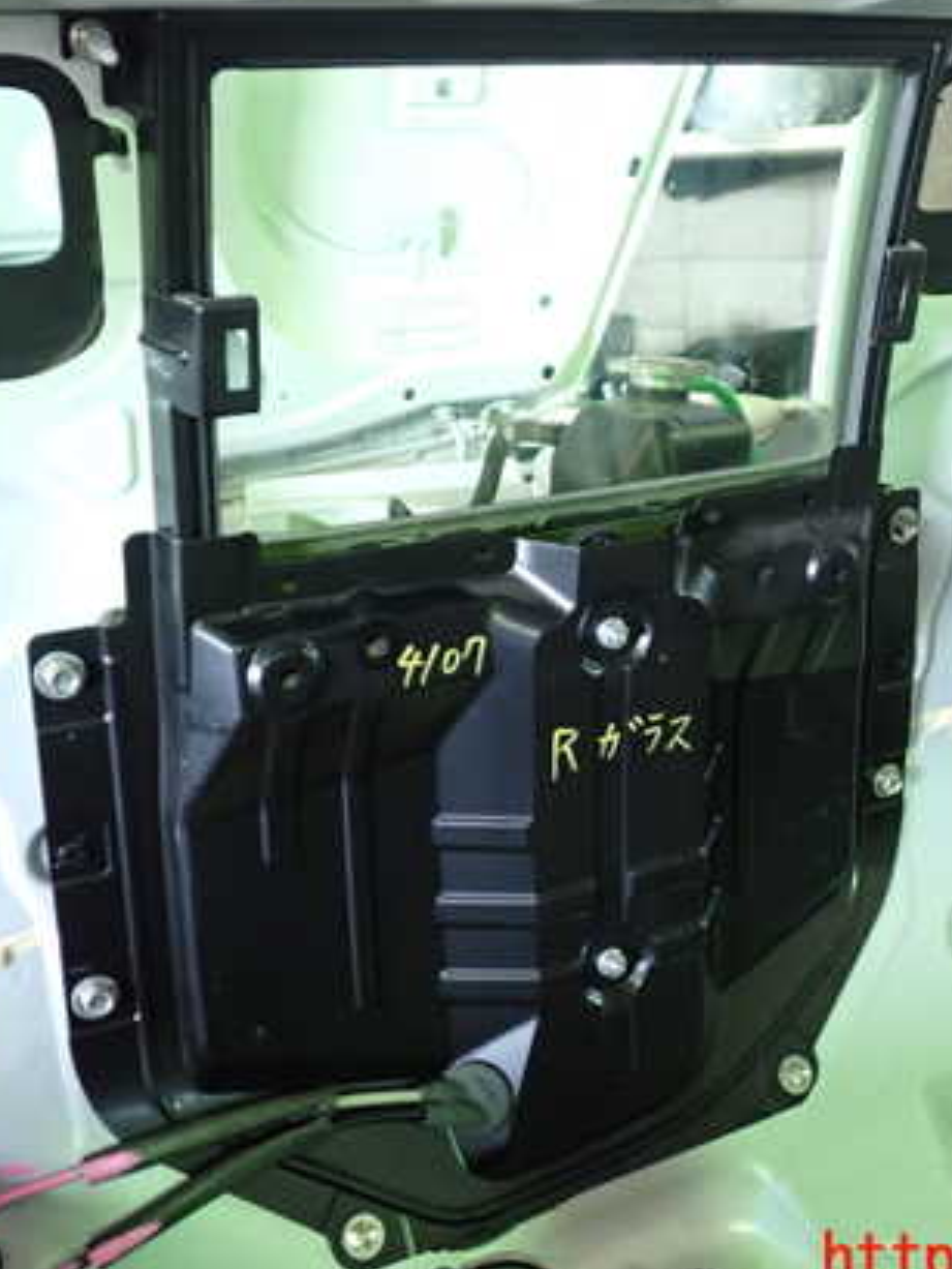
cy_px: 602
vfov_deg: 42.9
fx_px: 1613
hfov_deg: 32.7
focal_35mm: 44
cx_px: 592
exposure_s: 1/30
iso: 500
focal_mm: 5.4
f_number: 2.3
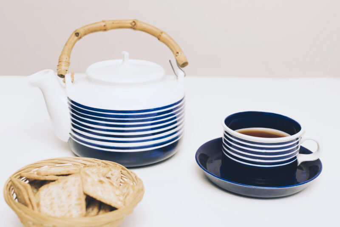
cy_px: 114
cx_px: 170
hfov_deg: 39.6
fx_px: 472
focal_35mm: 50
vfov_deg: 27.0
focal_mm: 50
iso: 125
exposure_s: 1/125
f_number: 6.3
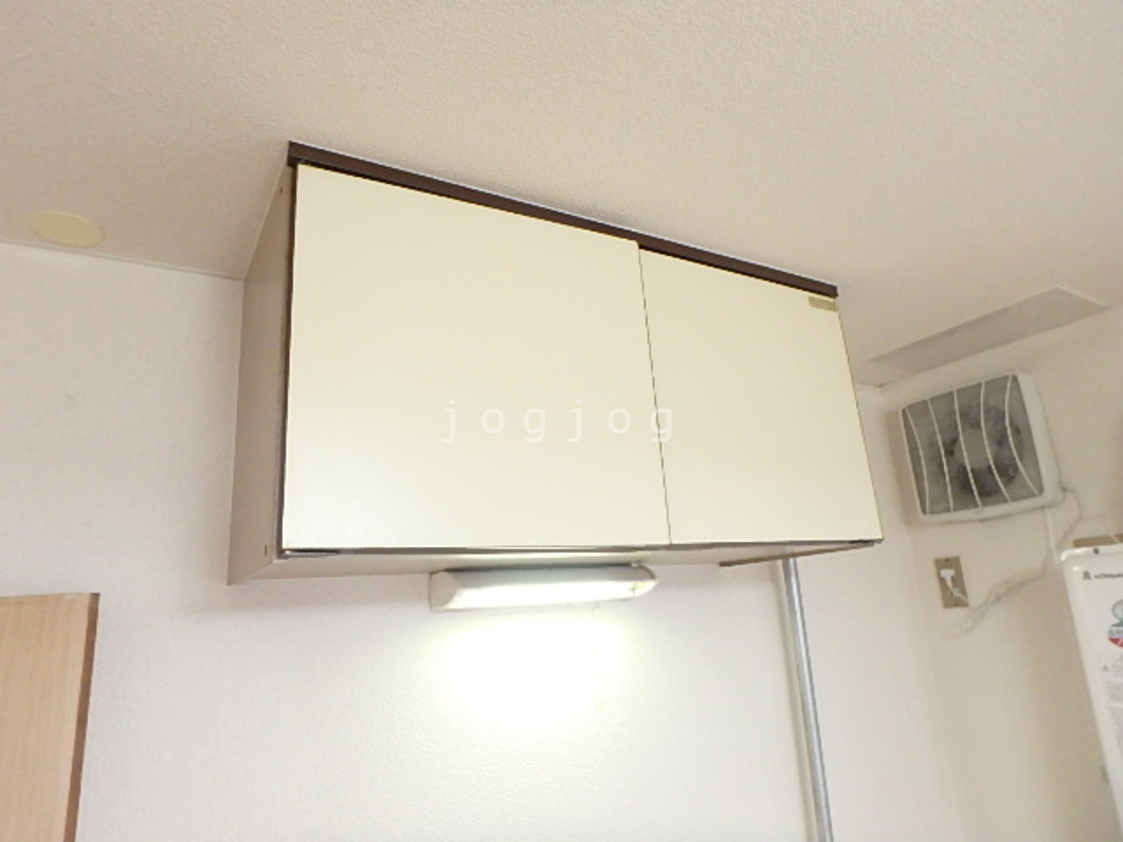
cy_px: 421
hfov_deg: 79.0
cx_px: 562
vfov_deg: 63.4
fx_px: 681
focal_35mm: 21
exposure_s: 1/15
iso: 800
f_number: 3.5
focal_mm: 3.7
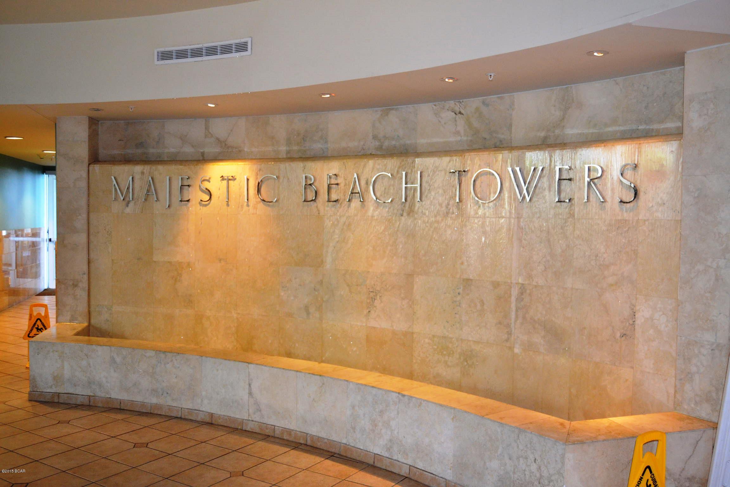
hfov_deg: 57.2
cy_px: 244
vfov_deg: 40.0
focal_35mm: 33
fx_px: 669
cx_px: 365
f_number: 3.5
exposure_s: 1/60
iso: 1100
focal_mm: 22
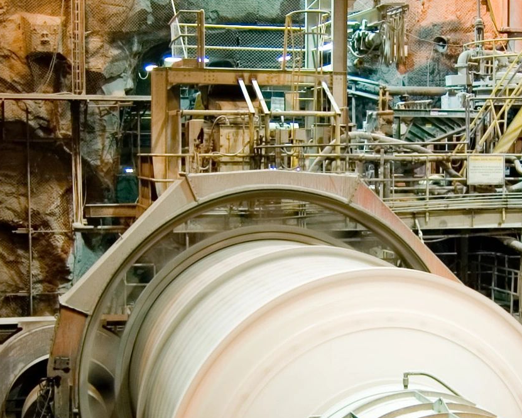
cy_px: 255
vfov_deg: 19.6
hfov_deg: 24.2
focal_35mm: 78
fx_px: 1205
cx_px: 374
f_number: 3.5
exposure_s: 1/6
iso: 200
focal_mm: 18
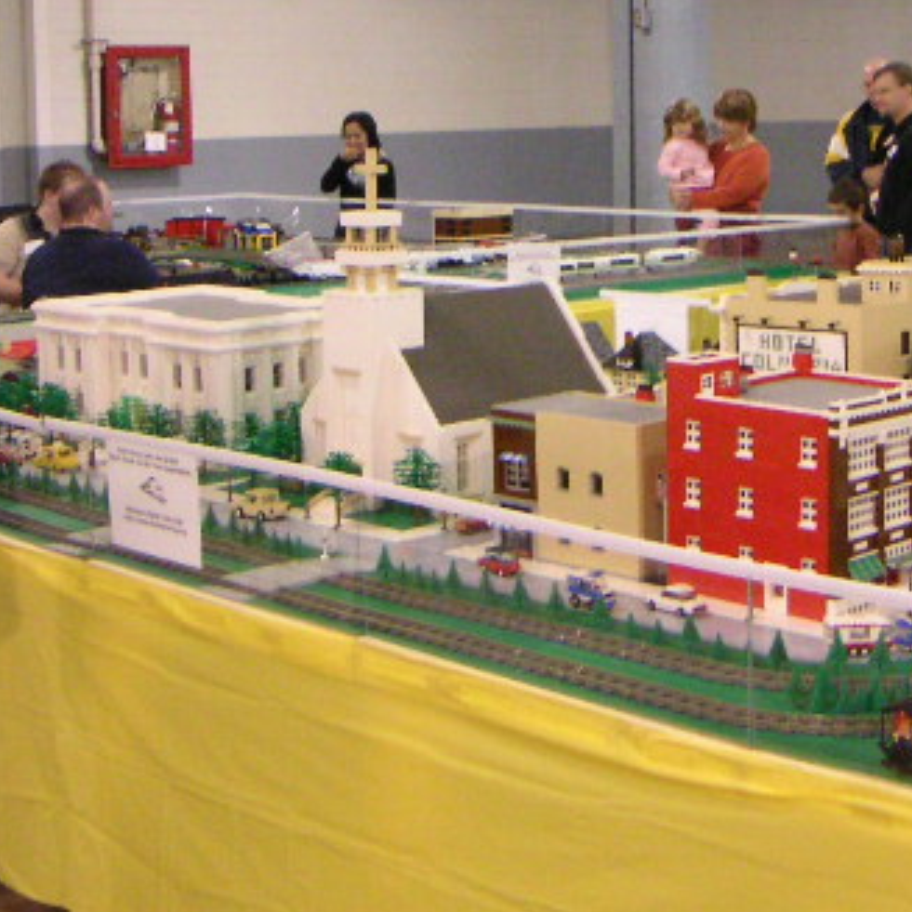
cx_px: 614
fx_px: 1908
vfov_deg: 26.6
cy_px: 265
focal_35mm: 64
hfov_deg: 26.7
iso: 400
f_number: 2.8
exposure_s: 1/30
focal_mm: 4.8
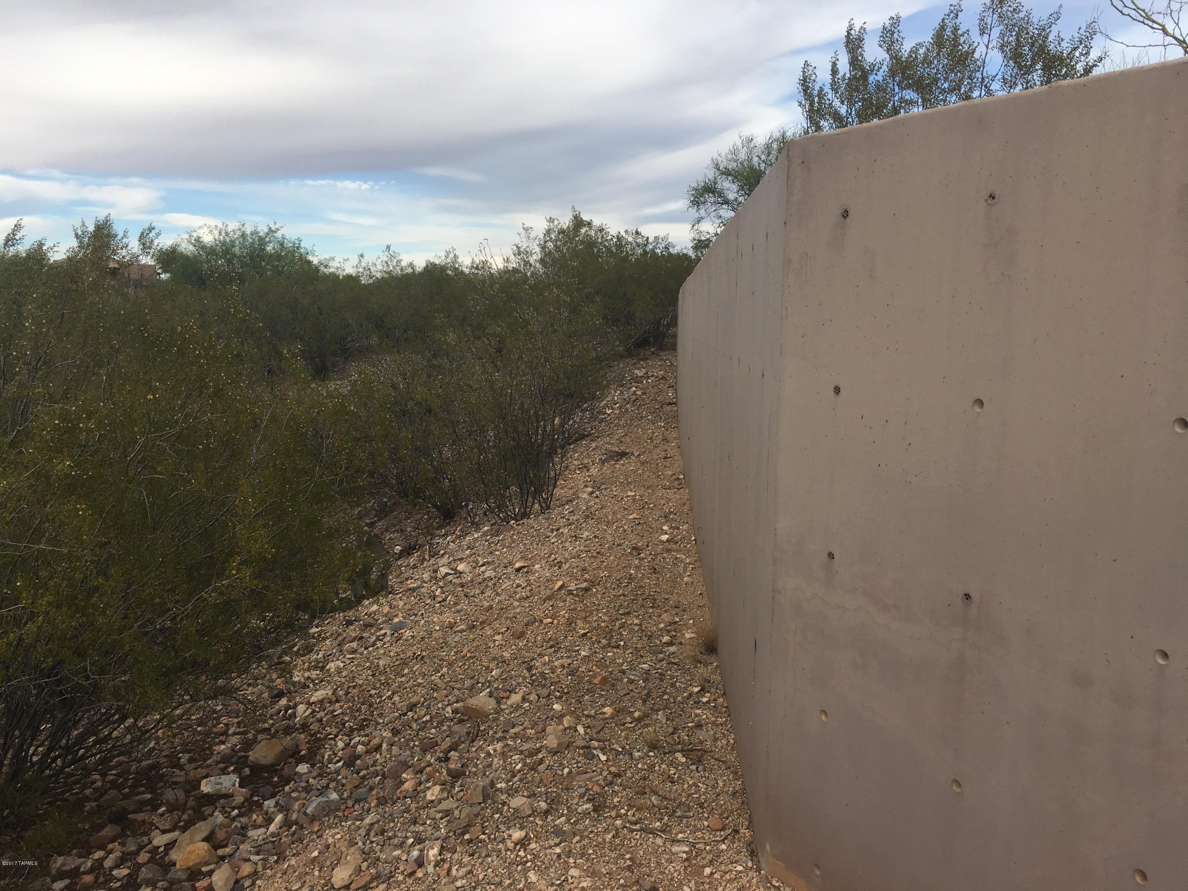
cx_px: 594
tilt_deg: -7.1
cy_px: 446
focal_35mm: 29
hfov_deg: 61.7
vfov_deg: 48.2
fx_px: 995
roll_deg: -0.8
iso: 25
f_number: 2.2
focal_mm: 4.15
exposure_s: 1/950
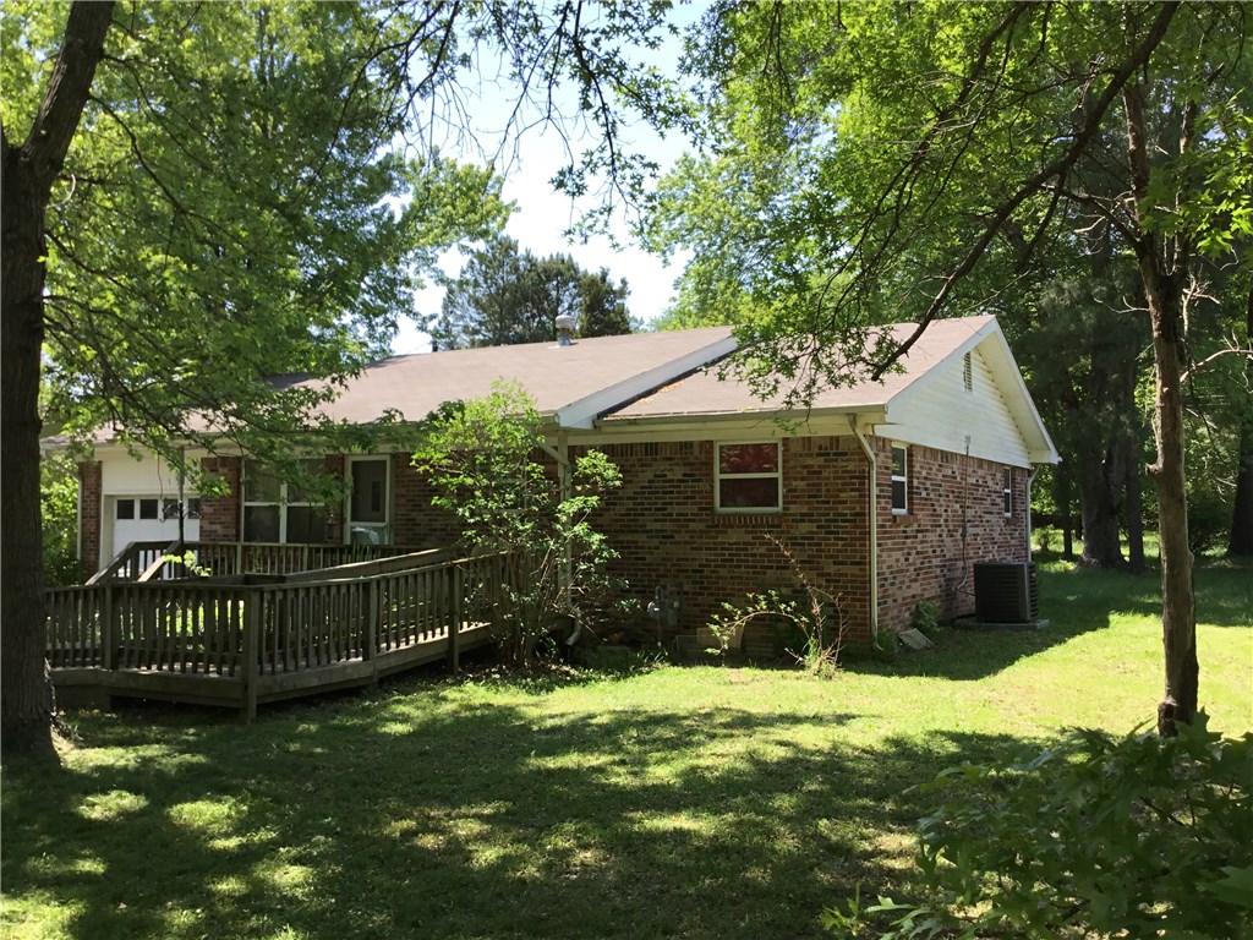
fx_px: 1122
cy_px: 470
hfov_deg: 58.4
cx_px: 626
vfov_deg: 45.4
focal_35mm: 31
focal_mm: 3.3
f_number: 2.4
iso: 25
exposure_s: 1/485
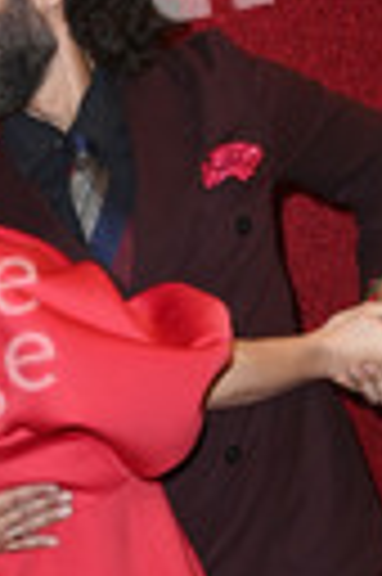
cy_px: 590
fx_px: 2394
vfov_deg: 13.5
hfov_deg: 9.0
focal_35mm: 150
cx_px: -45
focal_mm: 48
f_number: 5.6
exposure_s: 1/250
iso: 640
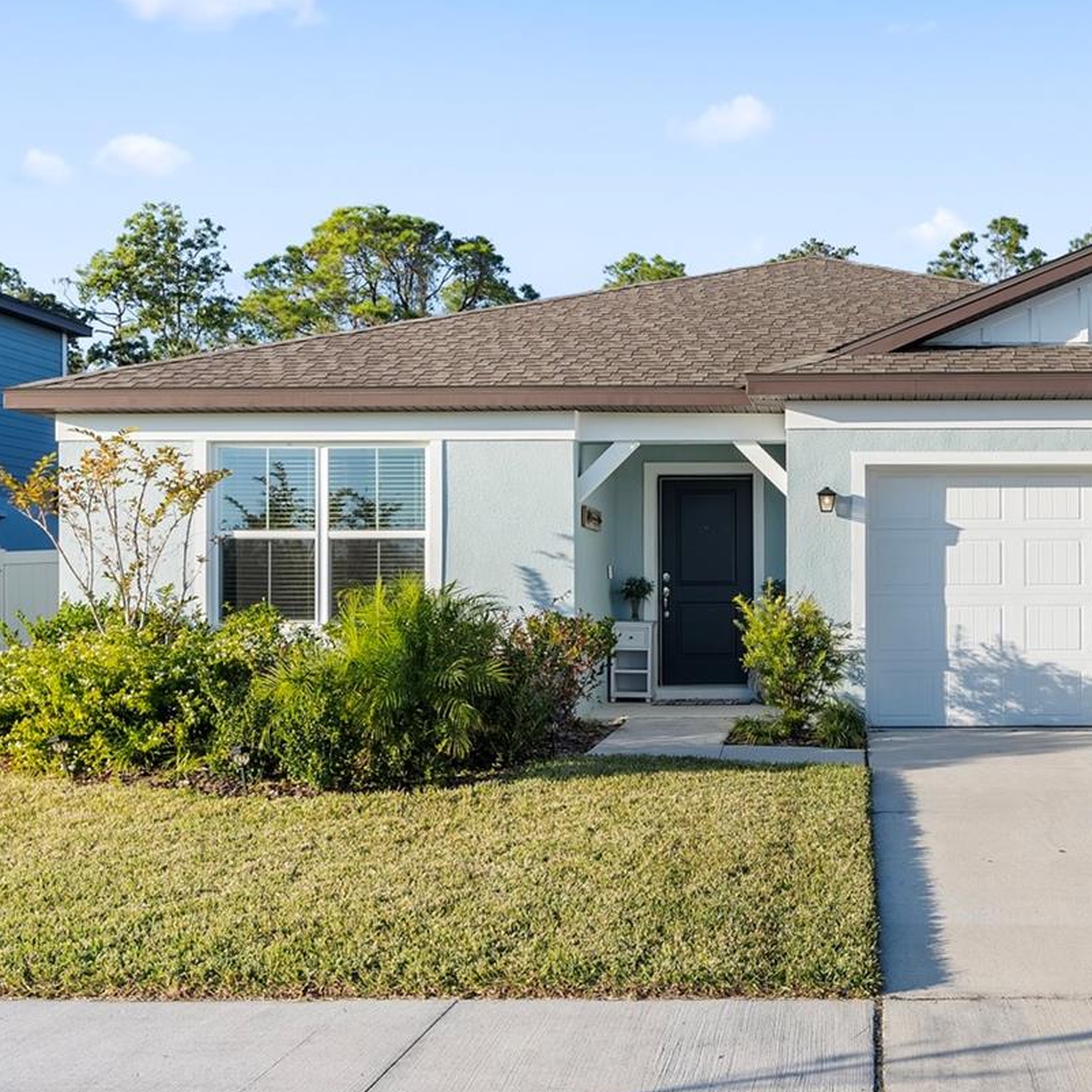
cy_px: 609
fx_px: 1392
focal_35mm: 39
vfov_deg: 42.8
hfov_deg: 40.8
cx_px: 892
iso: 100
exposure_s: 1/15
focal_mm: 23
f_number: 8
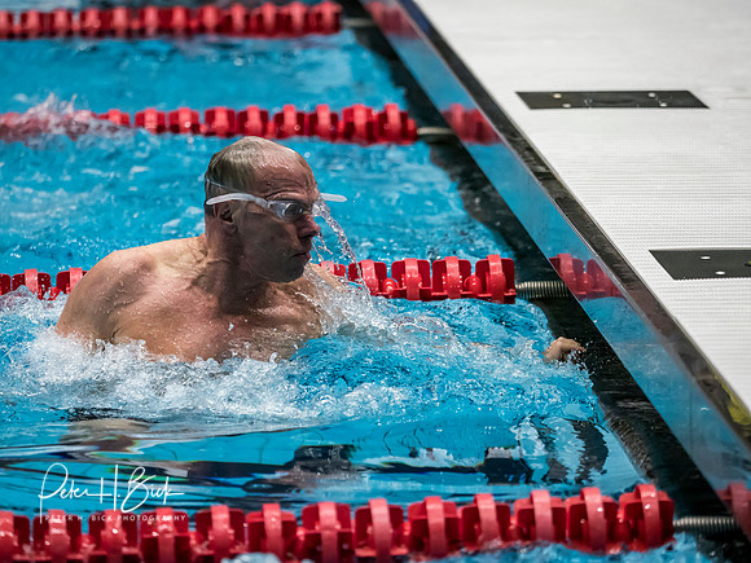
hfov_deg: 6.6
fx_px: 6509
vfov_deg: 5.0
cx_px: 376
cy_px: 282
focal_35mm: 300
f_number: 2.8
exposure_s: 1/1000
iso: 3200
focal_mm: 150
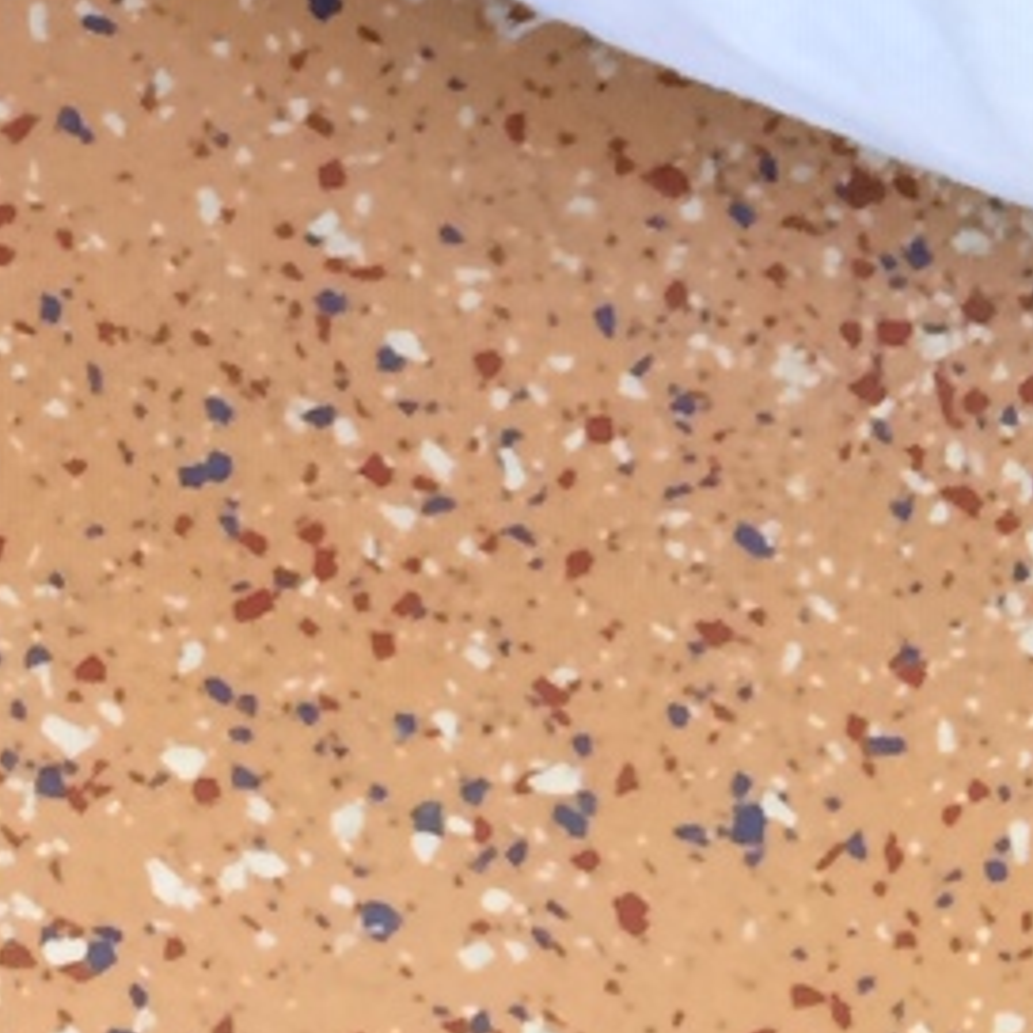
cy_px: 220
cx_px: -1948
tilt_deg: -74.3
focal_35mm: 154
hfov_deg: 9.3
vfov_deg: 11.3
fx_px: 5199
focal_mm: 4.15
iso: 80
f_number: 2.2
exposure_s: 1/30
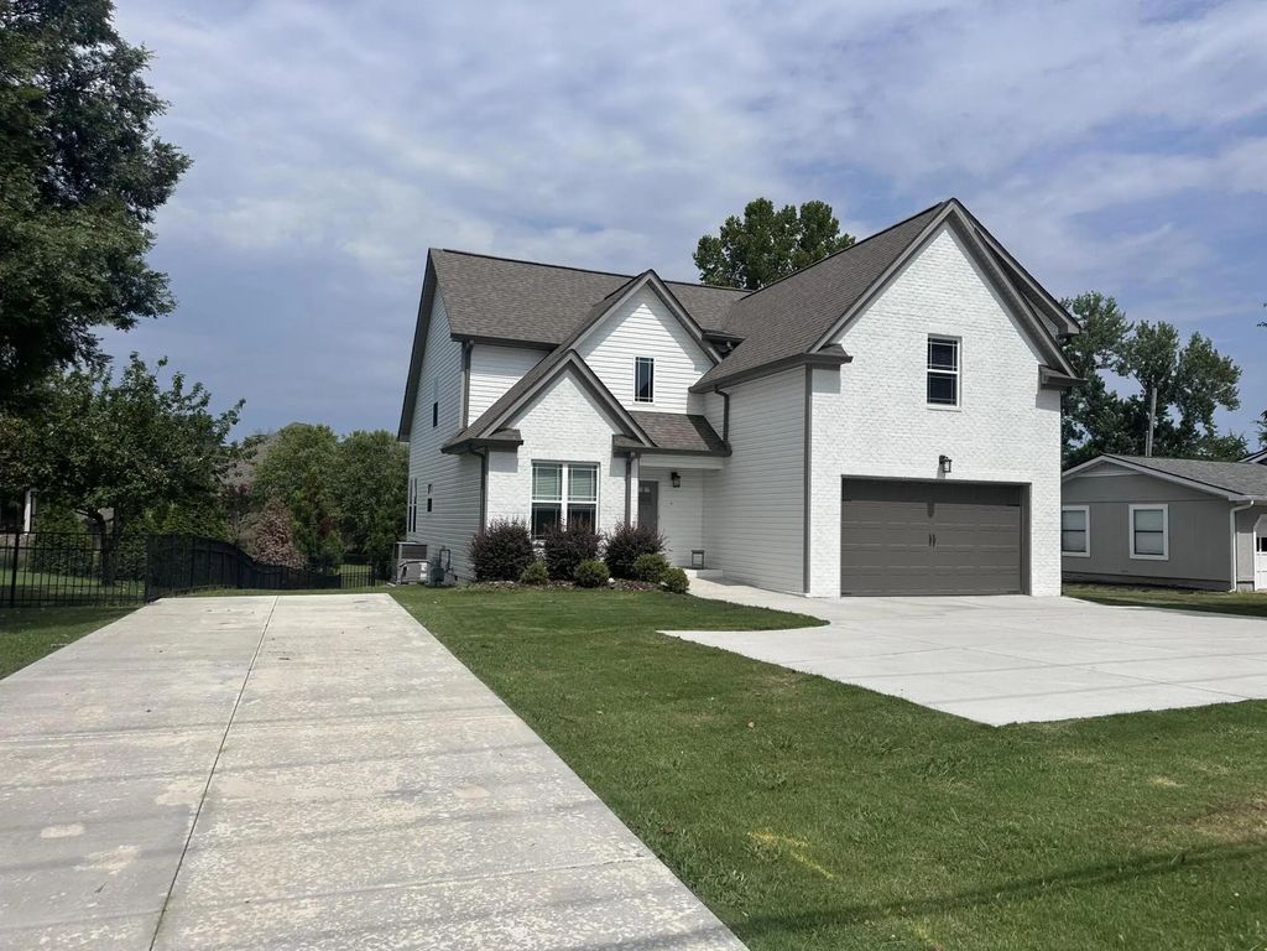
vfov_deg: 56.8
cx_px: 634
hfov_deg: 71.6
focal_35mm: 24
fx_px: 878
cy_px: 476
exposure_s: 1/12048
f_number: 1.78
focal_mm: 6.86
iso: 80
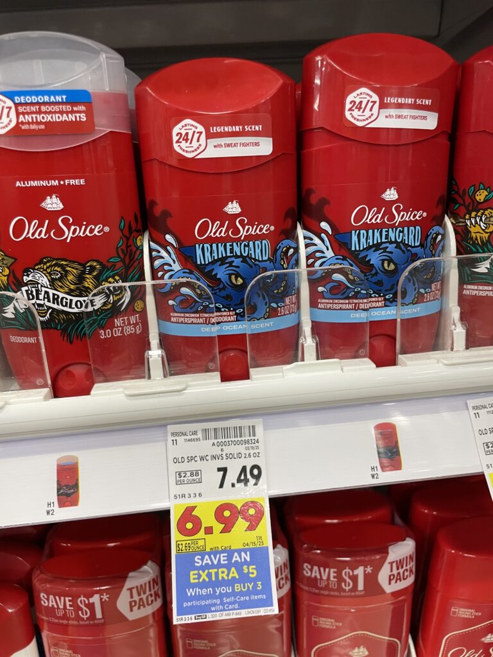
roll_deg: +4.6
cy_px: 328
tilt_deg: -18.3
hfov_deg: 53.1
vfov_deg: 67.3
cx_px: 246
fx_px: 494
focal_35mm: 26
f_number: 1.6
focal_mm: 4.2
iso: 80
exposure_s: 1/61
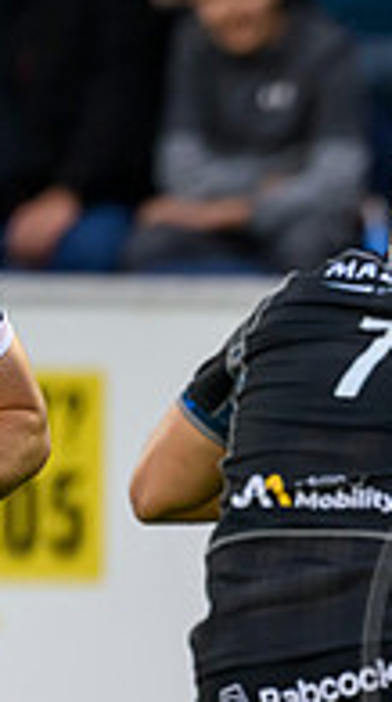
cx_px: 873
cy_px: 744
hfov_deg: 0.5
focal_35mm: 2243
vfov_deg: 1.0
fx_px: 41646
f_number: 4
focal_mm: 560
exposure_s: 1/1250
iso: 2000
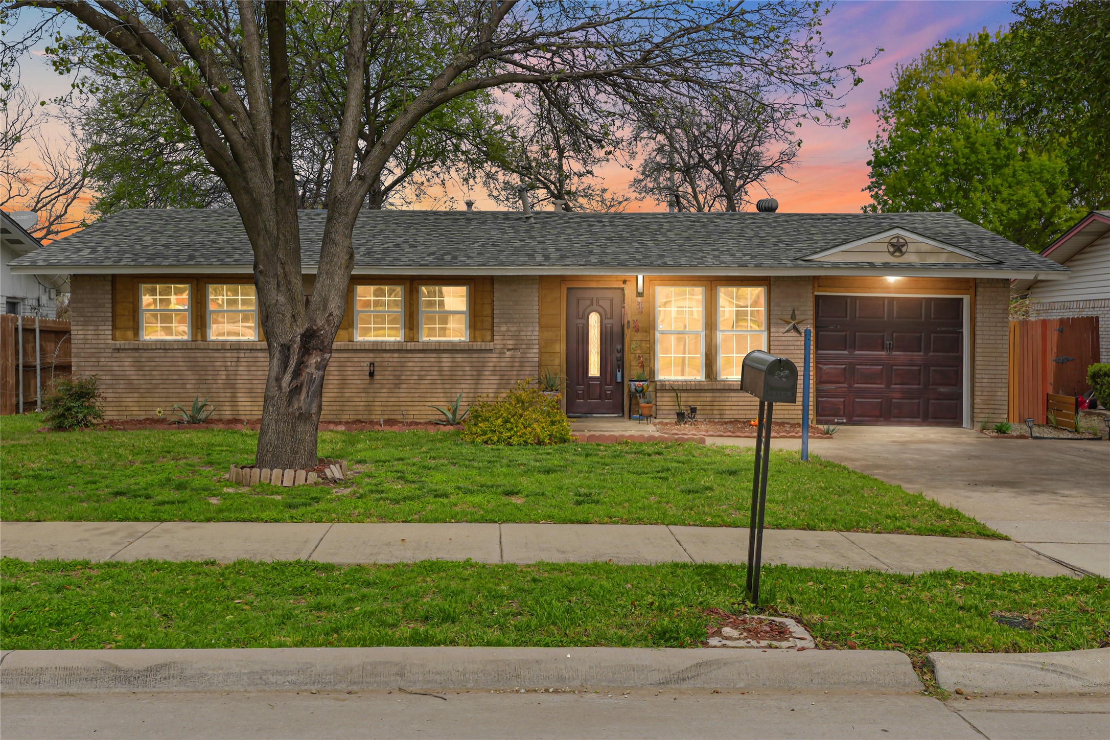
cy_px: 370
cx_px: 555
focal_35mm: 33
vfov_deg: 40.0
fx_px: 1017
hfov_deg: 57.2
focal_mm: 22.5
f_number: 9
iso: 100
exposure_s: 1/80
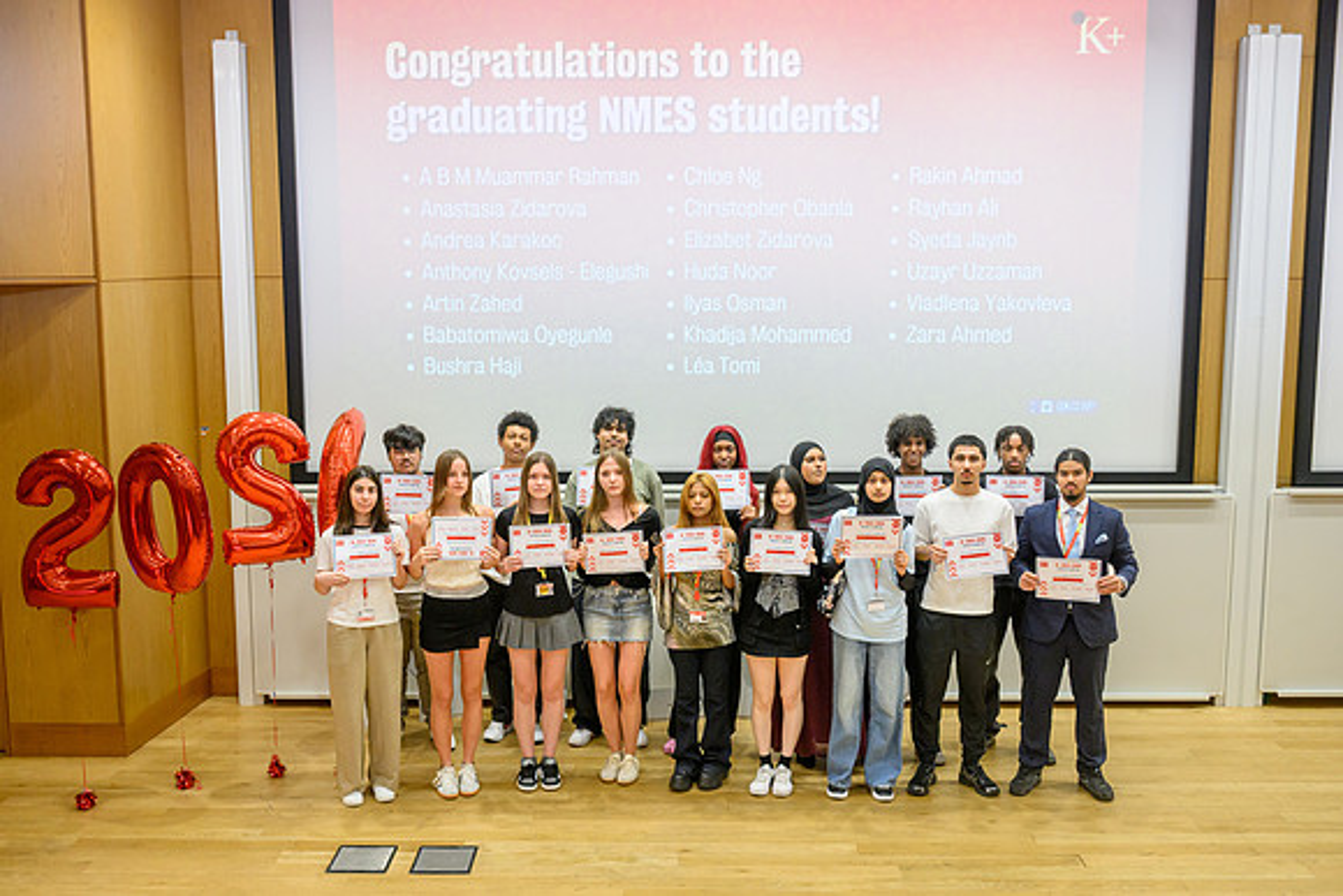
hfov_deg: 50.7
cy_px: 448
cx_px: 672
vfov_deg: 35.1
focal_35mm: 38
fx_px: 1418
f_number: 2.8
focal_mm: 38
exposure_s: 1/500
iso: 2500
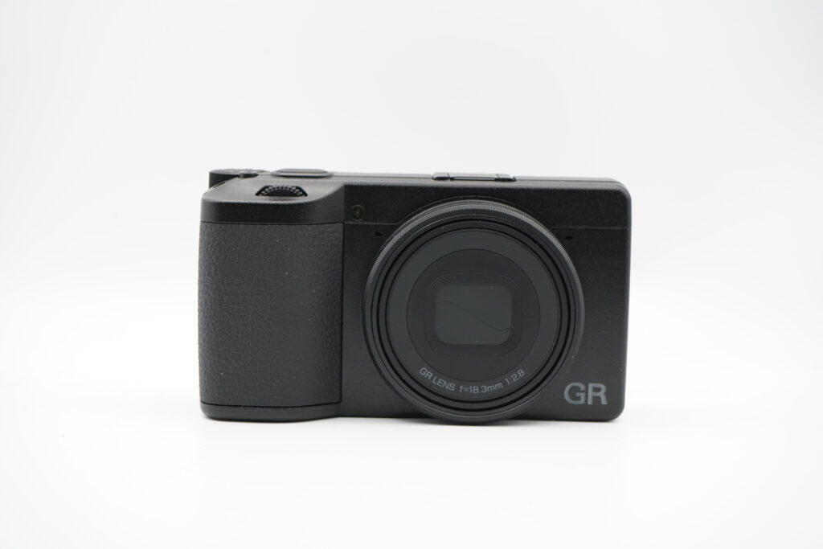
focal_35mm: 70
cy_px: 274
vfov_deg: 19.5
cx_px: 412
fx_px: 1600
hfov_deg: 28.8
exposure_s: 1/125
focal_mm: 70
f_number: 10
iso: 3200
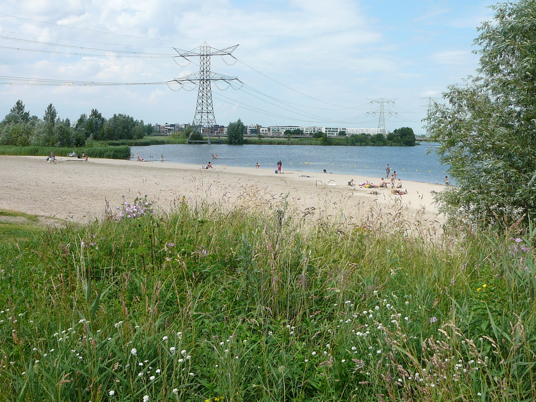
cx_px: 268
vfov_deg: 36.8
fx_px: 604
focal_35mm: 39
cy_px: 201
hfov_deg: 47.9
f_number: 5
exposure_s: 1/400
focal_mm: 5.2
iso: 80
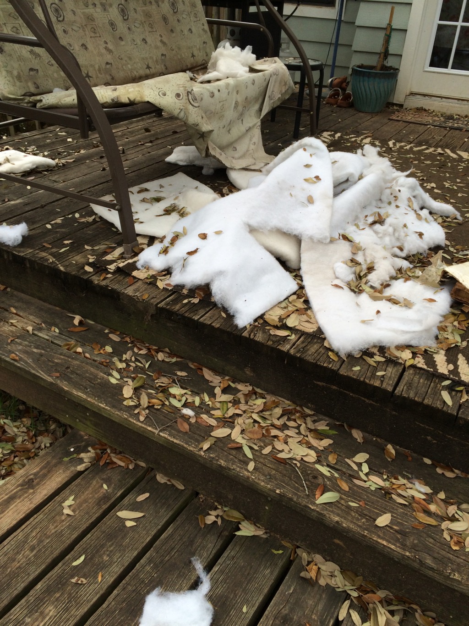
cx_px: 234
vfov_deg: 61.7
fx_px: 524
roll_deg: -2.1
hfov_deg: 48.2
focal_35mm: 29
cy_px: 313
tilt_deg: -30.3
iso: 32
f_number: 2.2
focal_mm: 4.15
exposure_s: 1/357
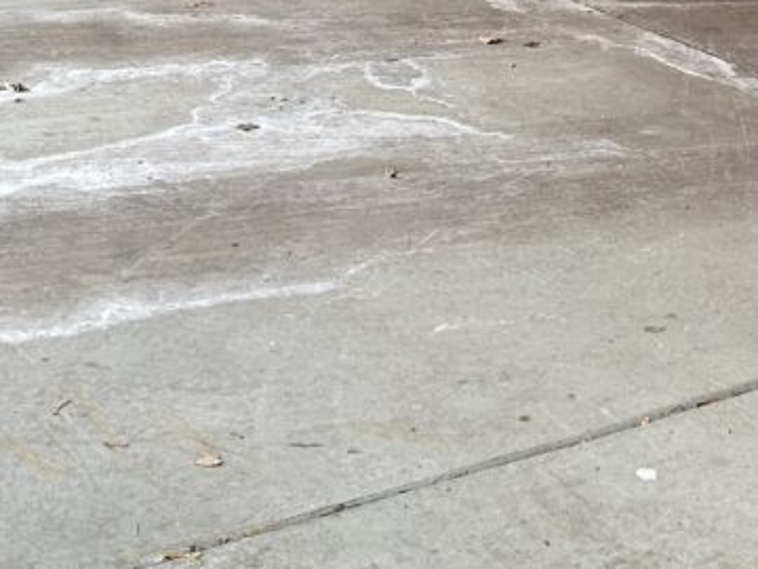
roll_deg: -4.6
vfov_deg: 18.8
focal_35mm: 74
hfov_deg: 25.1
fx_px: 1620
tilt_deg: -7.6
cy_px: -122
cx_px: 752
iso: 100
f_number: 1.5
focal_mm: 5.7
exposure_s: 1/121
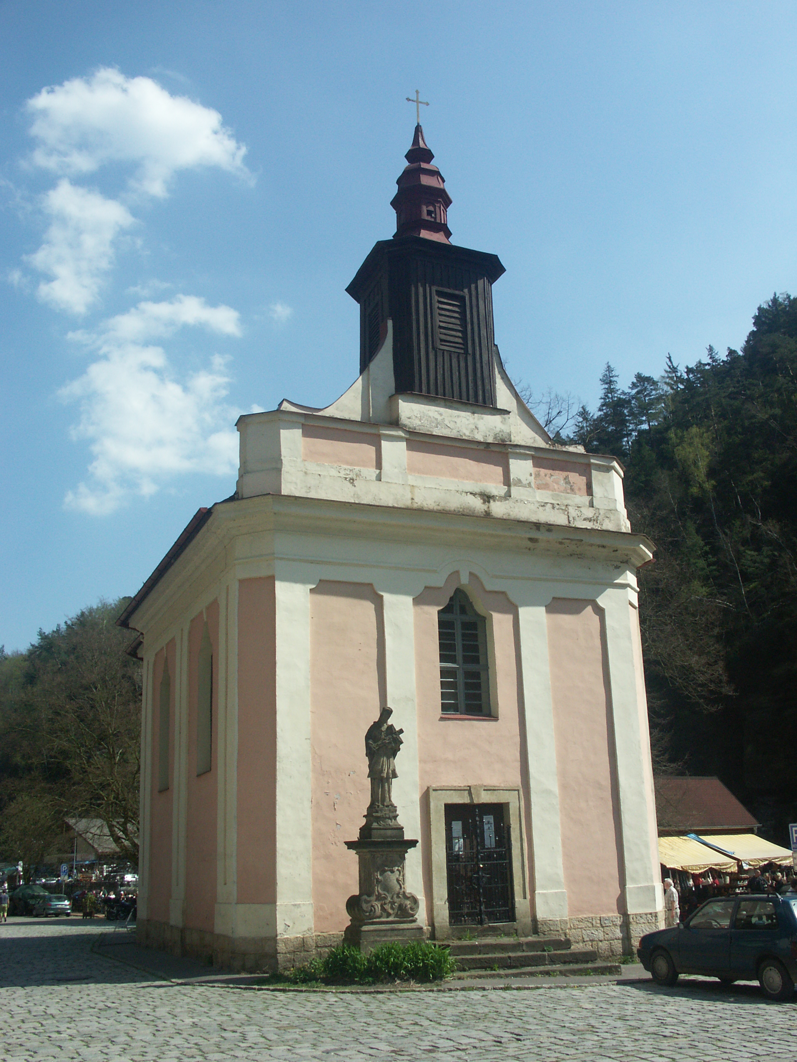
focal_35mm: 33
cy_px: 531
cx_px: 398
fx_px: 1013
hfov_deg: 42.9
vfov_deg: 55.4
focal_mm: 8.59
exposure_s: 1/500
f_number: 9
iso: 100
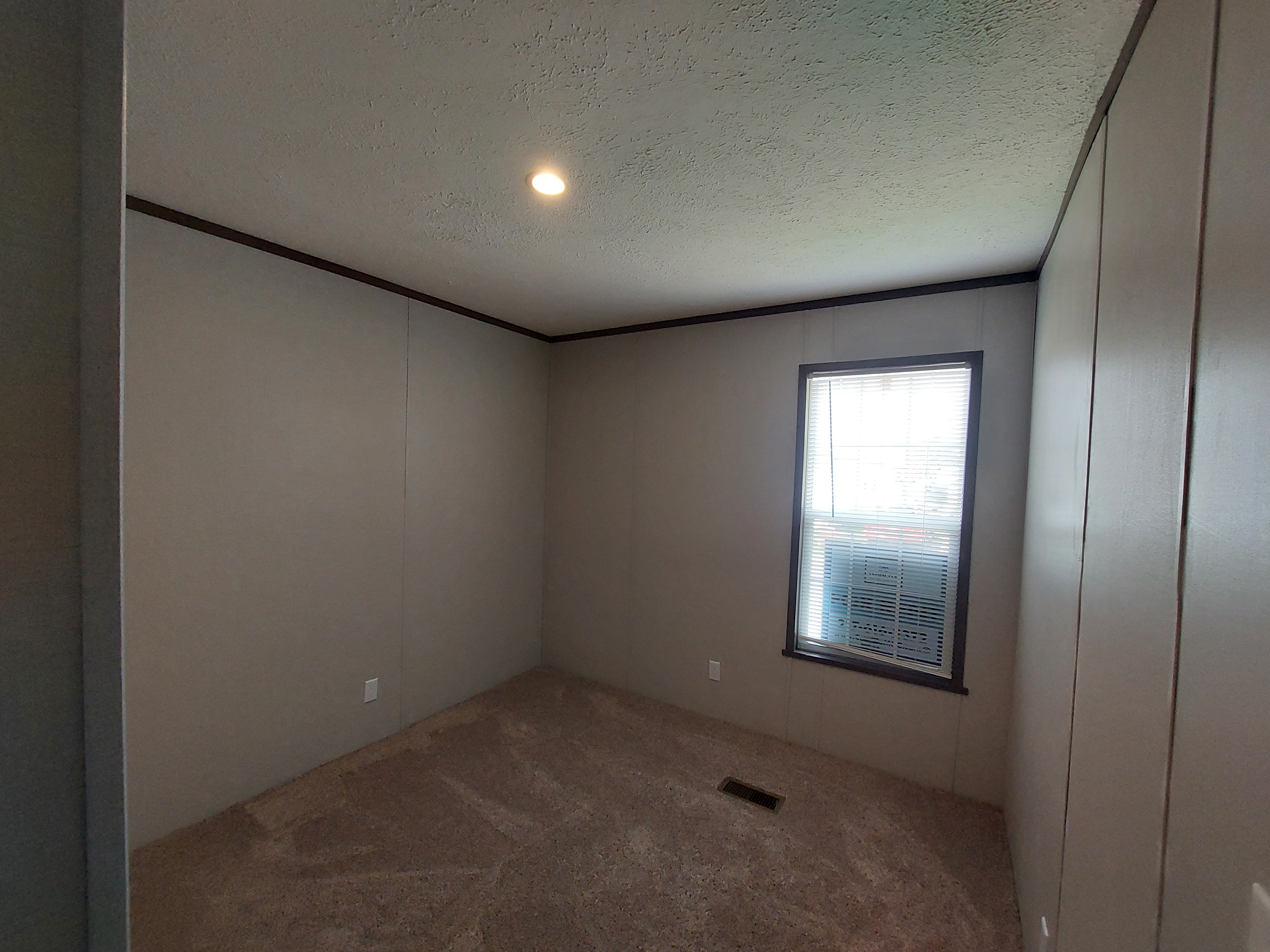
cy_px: 476
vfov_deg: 89.9
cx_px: 635
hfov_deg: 106.2
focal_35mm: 13
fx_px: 477
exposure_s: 1/60
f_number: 2.2
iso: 100
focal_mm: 1.74
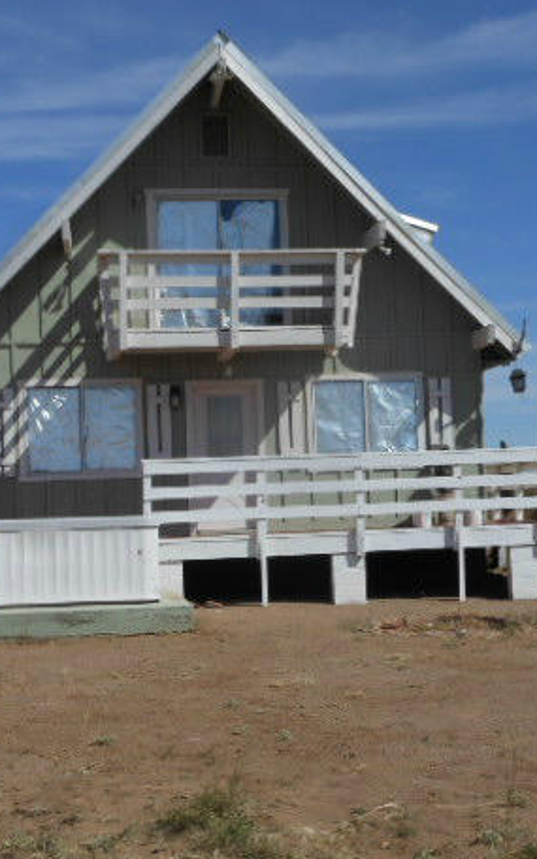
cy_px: 428
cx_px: 305
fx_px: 1358
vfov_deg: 35.1
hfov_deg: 22.4
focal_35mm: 58
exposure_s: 1/1250
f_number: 4.3
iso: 80
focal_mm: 6.9
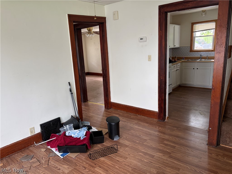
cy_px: 87
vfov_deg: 53.1
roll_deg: +4.0
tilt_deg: -13.2
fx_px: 174
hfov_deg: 67.3
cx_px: 116
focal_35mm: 26
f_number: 1.6
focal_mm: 5.96
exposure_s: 1/110
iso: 125
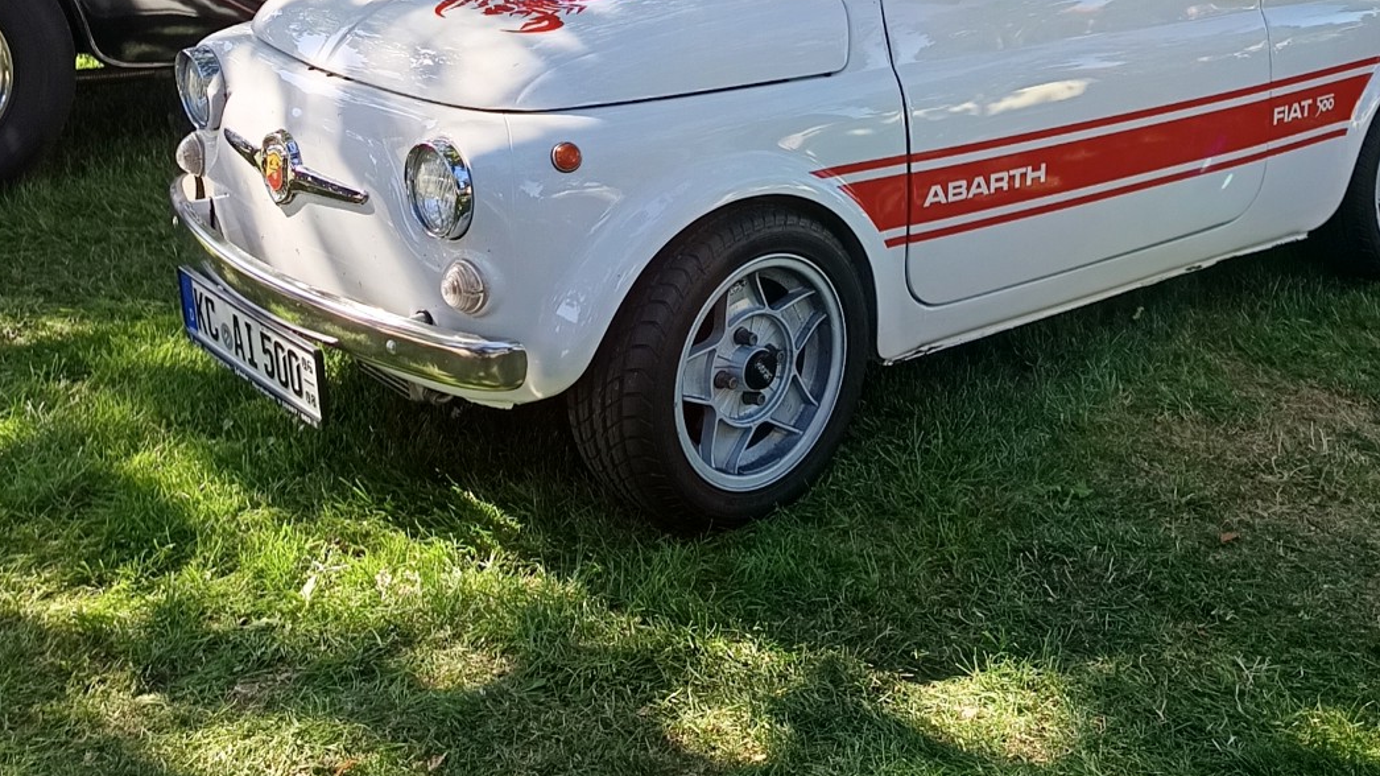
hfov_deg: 40.7
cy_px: 20
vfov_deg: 23.1
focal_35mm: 50
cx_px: 934
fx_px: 1829
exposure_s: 1/100
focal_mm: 5.31
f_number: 1.7
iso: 71
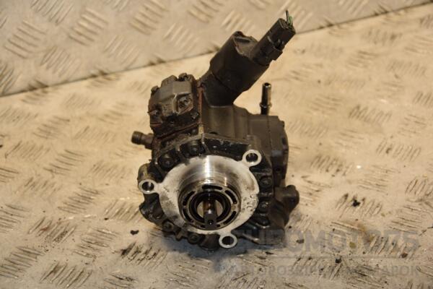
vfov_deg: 13.8
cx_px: 216
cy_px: 144
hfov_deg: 20.6
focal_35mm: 99
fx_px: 1191
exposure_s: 1/200
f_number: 5.3
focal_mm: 66
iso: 800
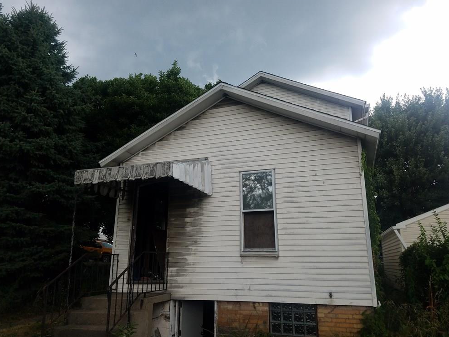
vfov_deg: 51.4
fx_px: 350
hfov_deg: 65.3
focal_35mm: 27
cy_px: 168
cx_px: 221
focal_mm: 4.2
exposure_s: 1/448
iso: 50
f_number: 1.7
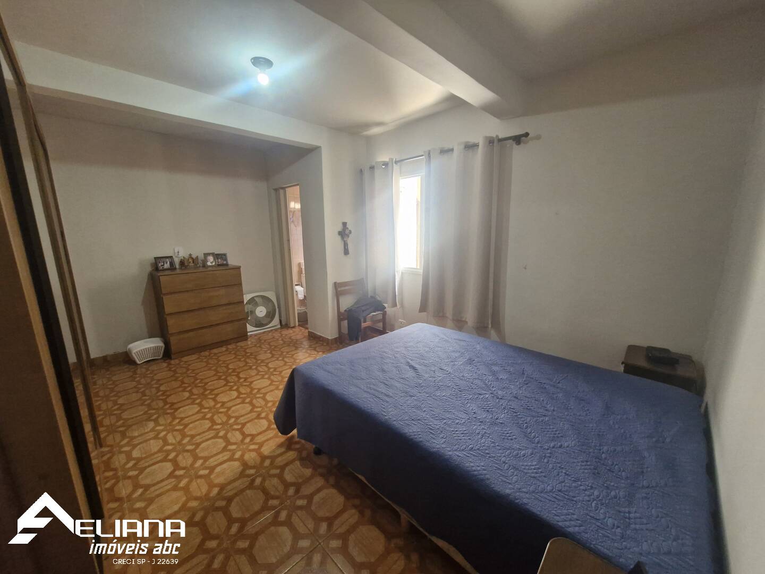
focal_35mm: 13
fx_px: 287
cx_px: 382
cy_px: 287
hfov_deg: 106.2
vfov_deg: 89.9
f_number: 2.2
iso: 320
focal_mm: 1.74
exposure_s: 1/60
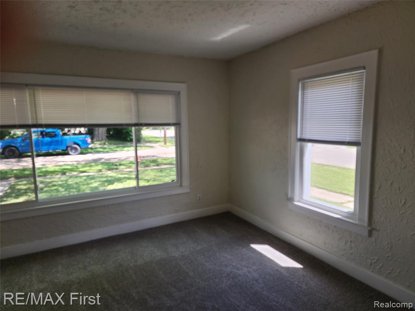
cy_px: 156
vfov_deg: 58.9
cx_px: 208
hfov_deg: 73.9
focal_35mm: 23
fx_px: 276
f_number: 1.8
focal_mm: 6.4
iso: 50
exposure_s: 1/180
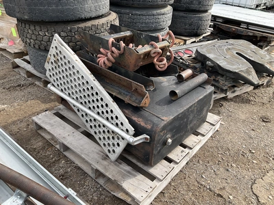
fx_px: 230
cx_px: 137
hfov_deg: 61.7
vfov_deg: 48.2
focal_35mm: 29
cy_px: 102
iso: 25
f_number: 1.8
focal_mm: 3
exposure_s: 1/495
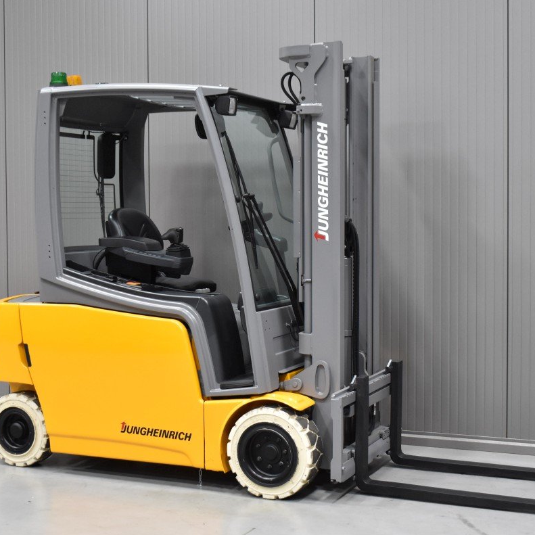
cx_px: 246
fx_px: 1014
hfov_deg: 29.5
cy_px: 267
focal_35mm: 58
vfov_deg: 29.6
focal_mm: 30
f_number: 4.5
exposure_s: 1/50
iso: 1600
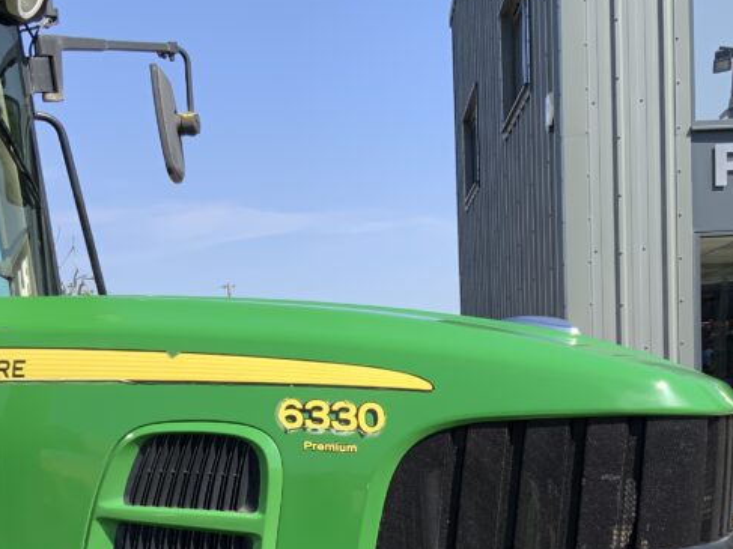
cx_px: 381
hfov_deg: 31.7
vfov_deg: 23.4
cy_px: 495
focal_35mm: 61
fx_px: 1291
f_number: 1.8
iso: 16
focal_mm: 3
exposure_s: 1/1098
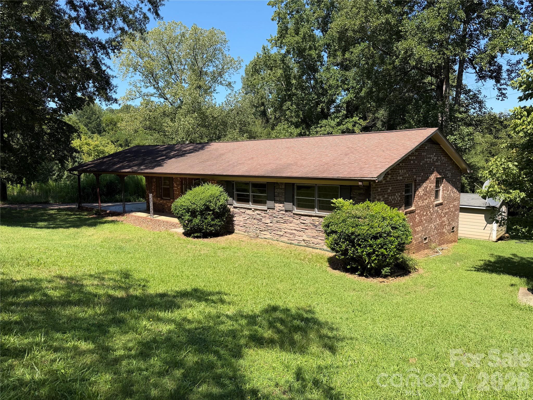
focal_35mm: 24
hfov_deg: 71.6
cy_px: 200
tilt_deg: -6.2
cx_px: 266
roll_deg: +0.9
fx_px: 370
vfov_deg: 56.8
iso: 80
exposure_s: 1/2169
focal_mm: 6.76
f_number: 1.78
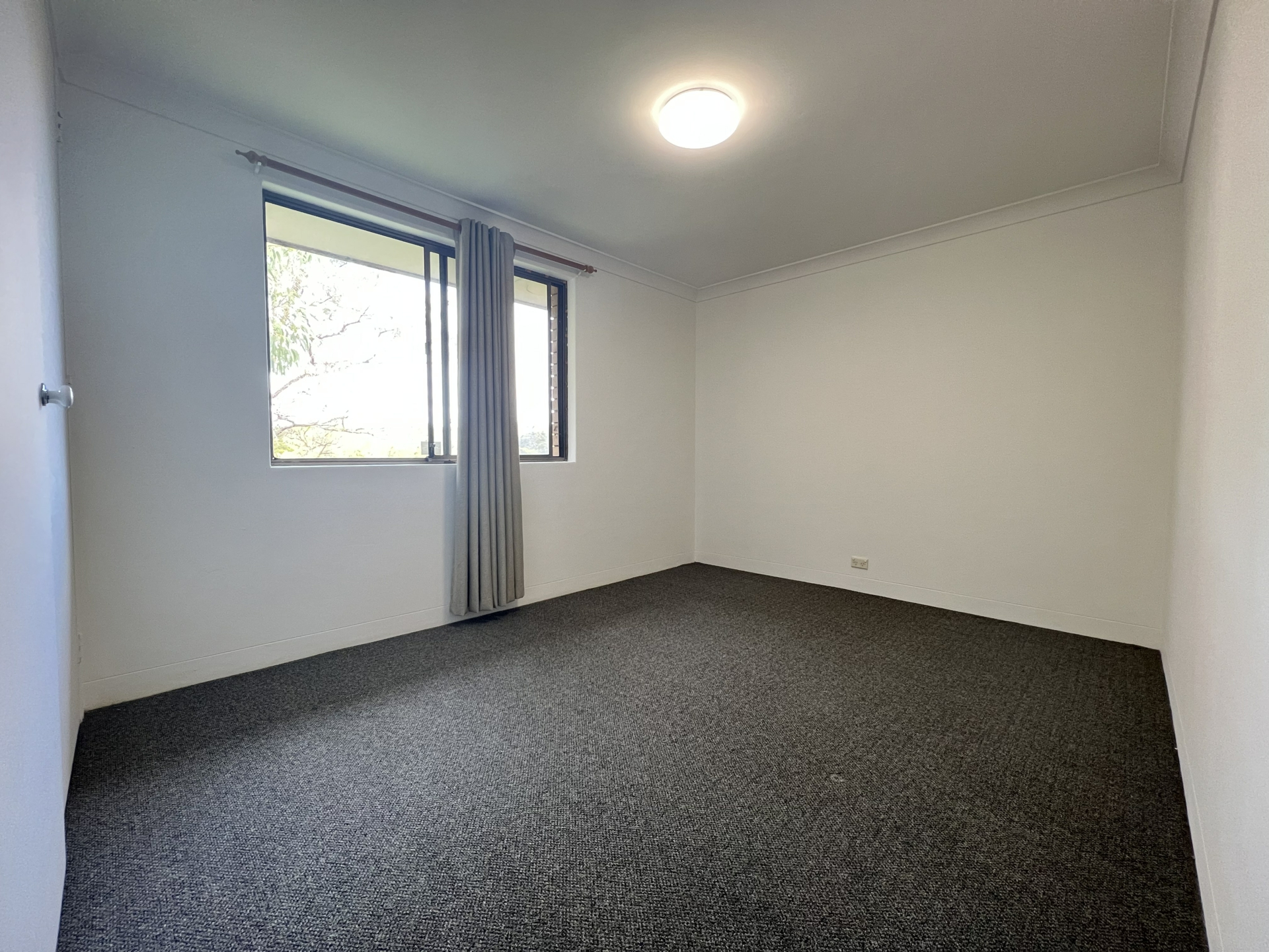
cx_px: 634
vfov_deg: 89.9
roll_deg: -0.1
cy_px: 476
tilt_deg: -3.1
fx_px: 477
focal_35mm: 13
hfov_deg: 106.2
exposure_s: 1/99
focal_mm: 1.57
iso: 250
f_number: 1.8
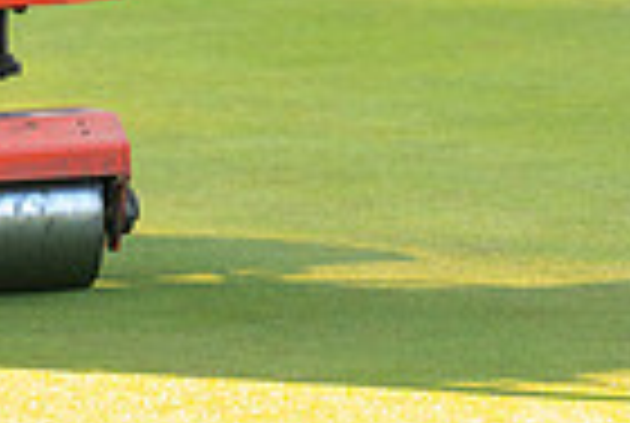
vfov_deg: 1.1
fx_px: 21764
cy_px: -380
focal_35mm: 1241
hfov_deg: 1.7
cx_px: 112
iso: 640
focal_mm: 300
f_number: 5
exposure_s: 1/200
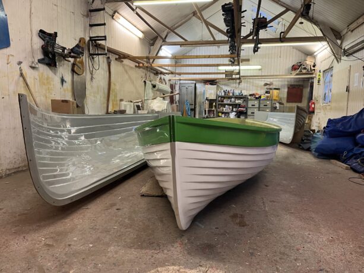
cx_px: 182
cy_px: 136
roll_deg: -0.9
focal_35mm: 26
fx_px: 273
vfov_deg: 53.1
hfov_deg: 67.3
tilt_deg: -6.8
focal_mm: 5.1
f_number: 1.6
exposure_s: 1/50
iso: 160
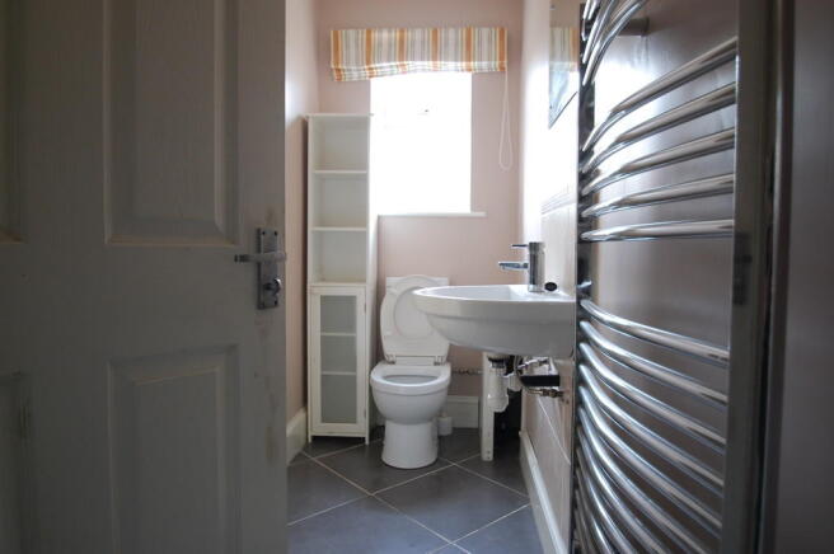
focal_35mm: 22
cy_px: 277
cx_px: 417
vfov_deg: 56.0
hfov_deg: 77.4
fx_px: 521
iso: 400
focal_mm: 15
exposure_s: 1/30
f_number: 4
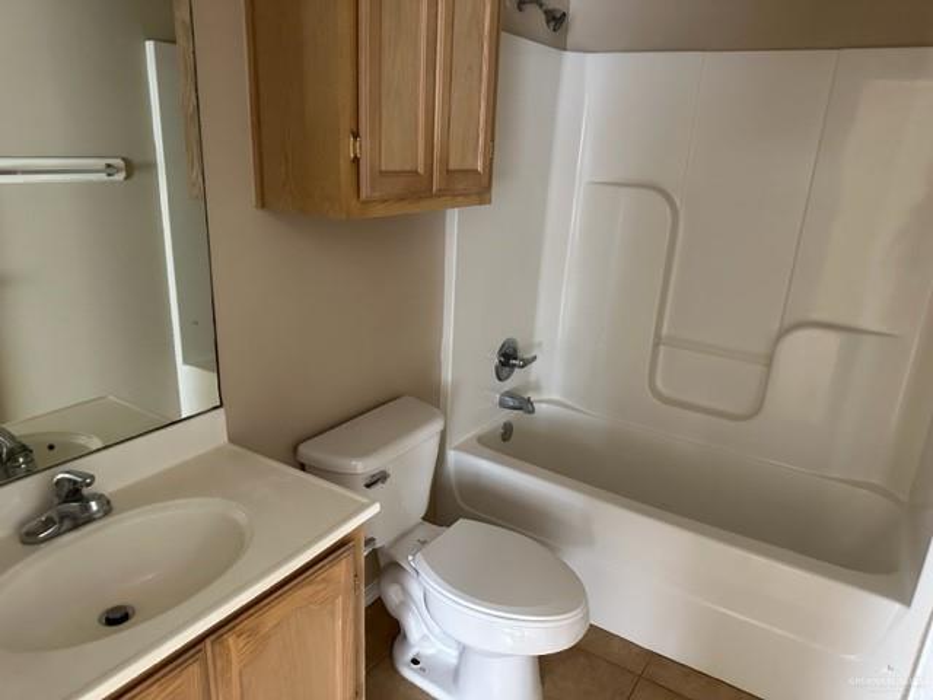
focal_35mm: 24
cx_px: 466
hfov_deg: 71.6
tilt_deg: -18.7
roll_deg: -2.8
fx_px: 647
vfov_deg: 56.8
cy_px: 350
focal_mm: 6.86
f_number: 1.78
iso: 640
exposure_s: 1/60
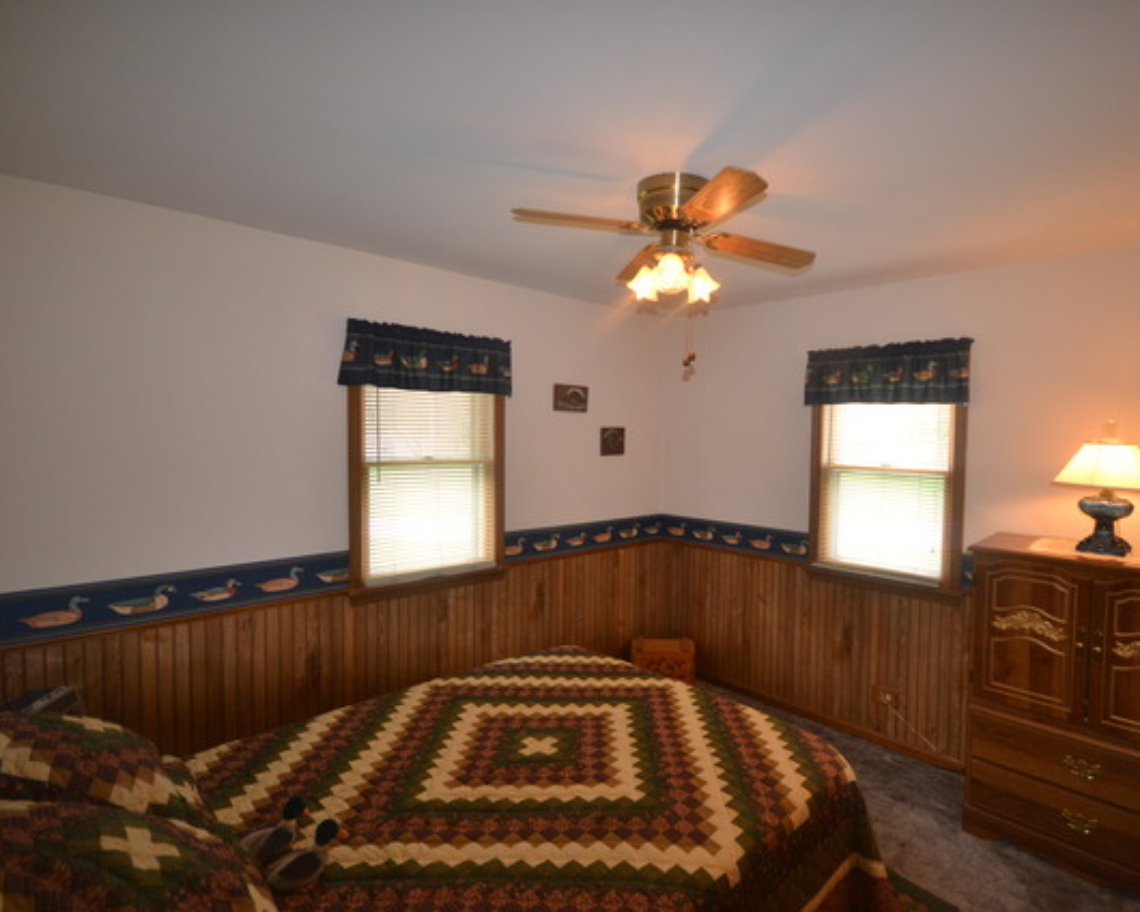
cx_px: 658
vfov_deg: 77.0
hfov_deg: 89.0
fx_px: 574
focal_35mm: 17
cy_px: 455
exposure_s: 1/60
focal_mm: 10
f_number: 4
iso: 560
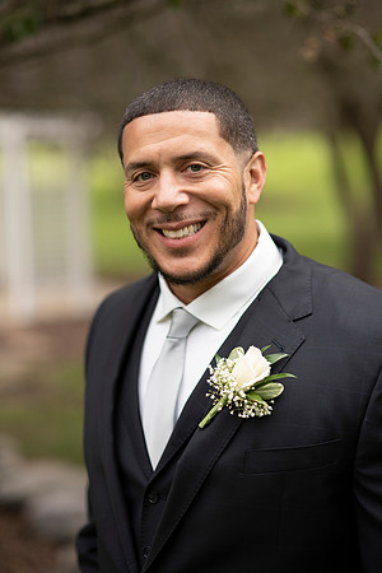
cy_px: 286
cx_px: 191
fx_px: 1353
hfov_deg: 16.1
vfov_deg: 23.9
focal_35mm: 85
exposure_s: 1/800
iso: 125
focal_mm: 85
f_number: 2.2
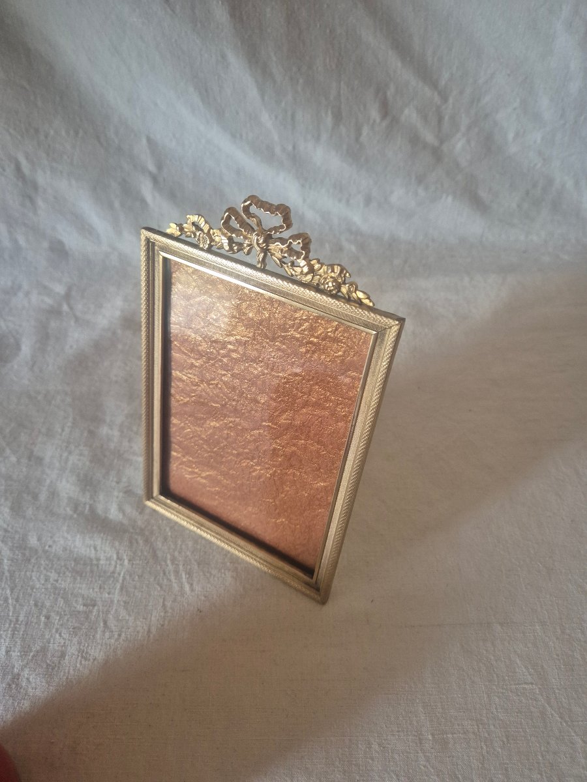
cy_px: 391
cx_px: 294
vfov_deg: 73.9
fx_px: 520
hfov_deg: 58.9
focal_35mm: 23
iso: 640
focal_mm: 5.4
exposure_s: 1/100
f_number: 1.8
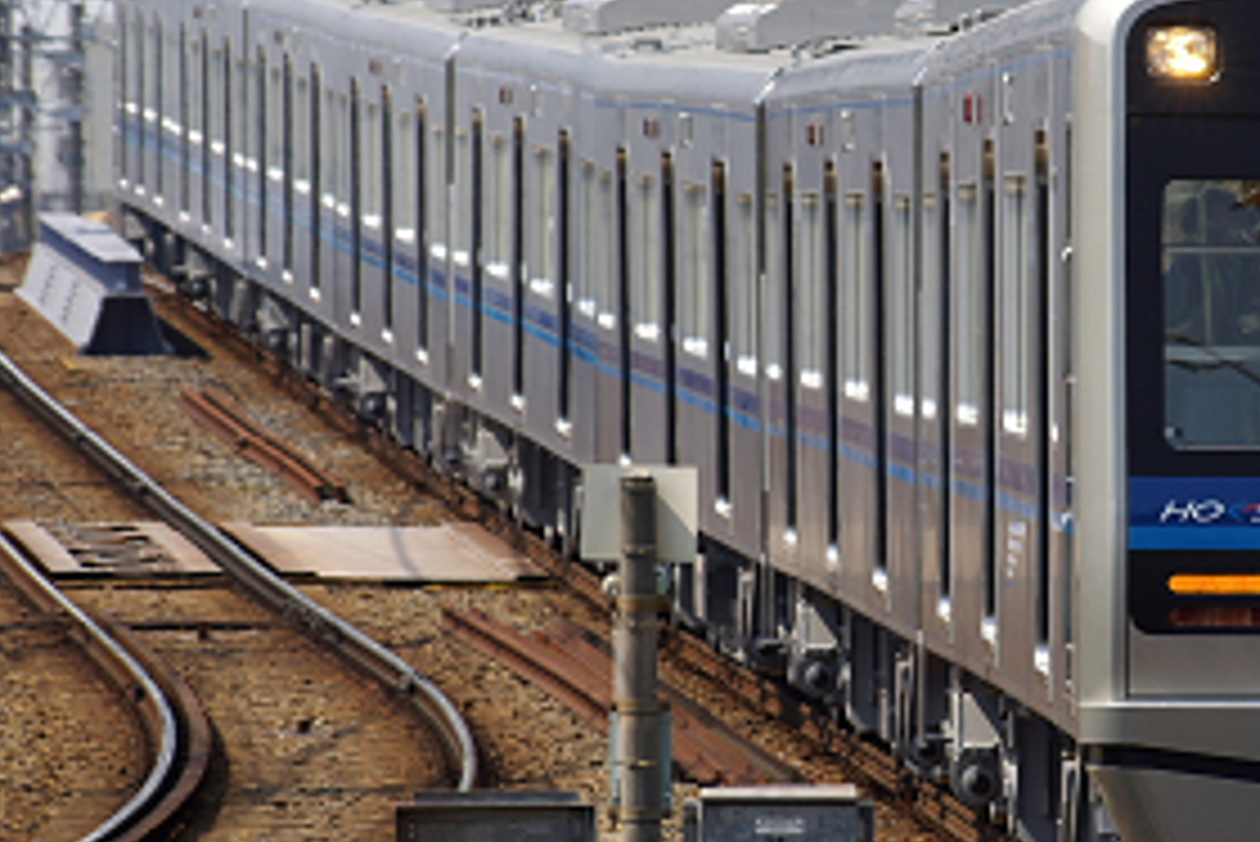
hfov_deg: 3.8
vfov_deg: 2.5
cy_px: 369
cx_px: 1026
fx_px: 18909
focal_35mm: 540
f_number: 8
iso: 200
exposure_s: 1/500
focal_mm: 210
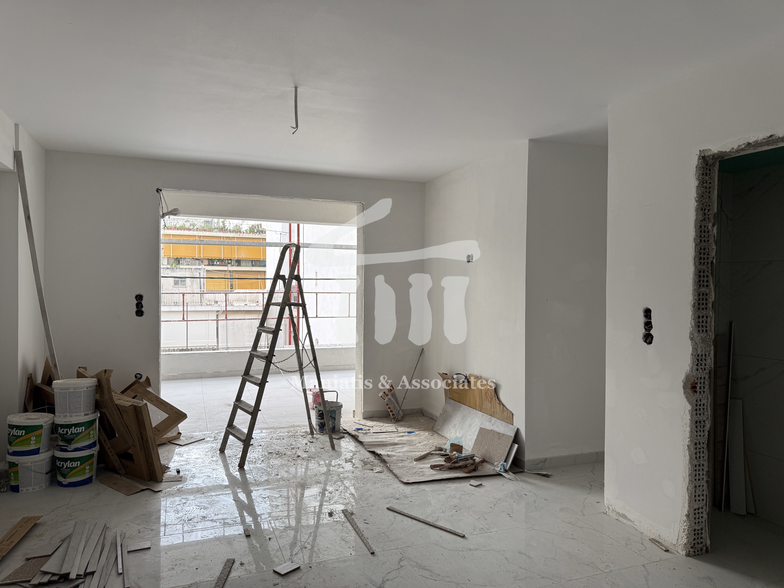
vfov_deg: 56.8
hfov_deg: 71.6
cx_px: 392
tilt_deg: +0.6
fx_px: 544
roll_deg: -0.8
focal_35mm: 24
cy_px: 294
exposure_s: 1/368
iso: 80
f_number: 1.78
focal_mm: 6.76
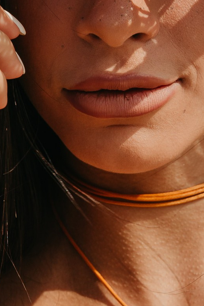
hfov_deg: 3.6
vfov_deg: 5.5
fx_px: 3203
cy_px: 212
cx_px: 185
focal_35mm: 377
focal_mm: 72
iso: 125
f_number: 7.1
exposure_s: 1/500
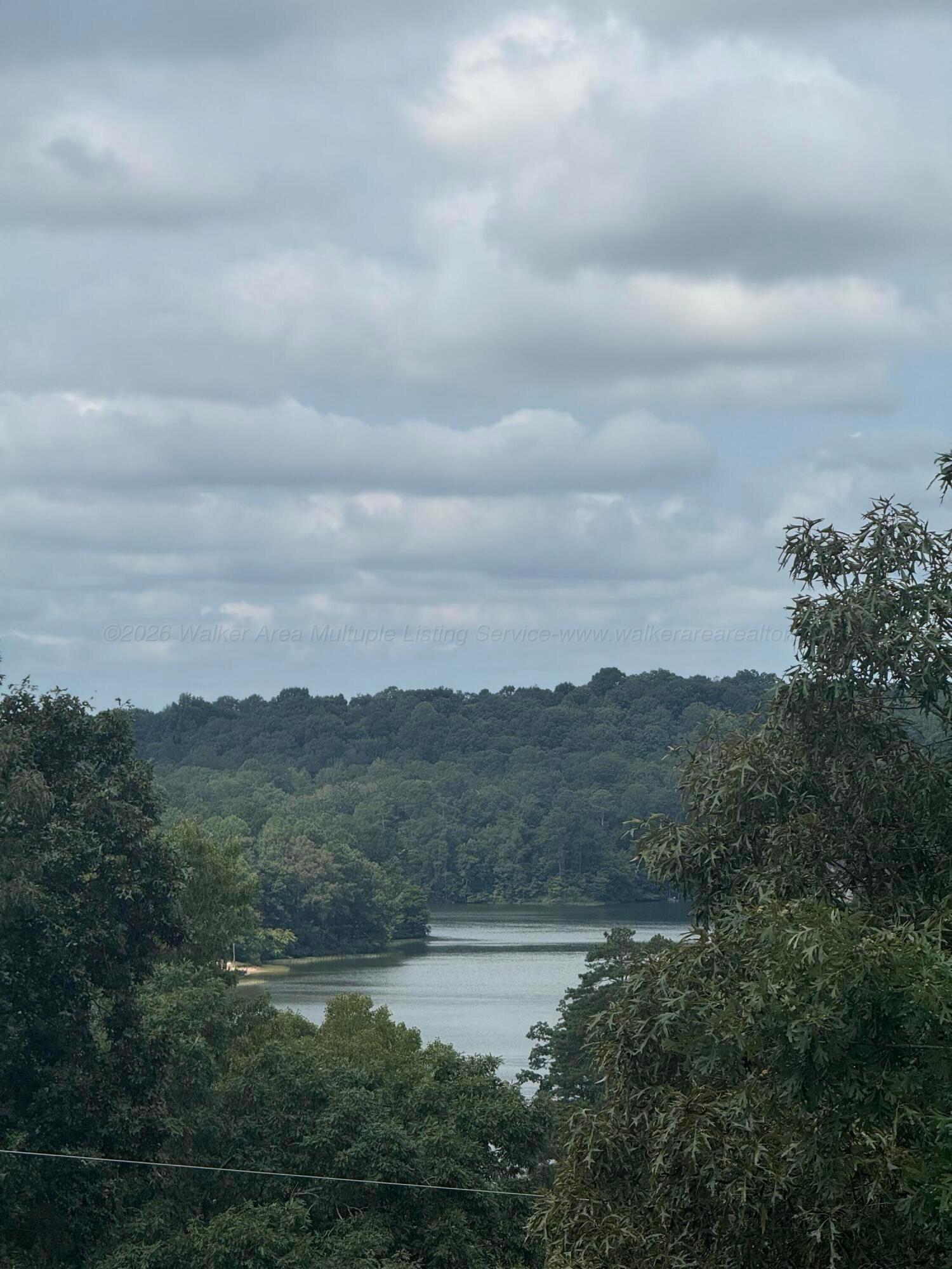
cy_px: 634
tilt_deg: +1.5
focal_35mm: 120
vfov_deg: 16.4
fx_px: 4400
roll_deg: +0.0
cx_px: 476
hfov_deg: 12.3
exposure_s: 1/1730
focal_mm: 15.66
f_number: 2.8
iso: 50
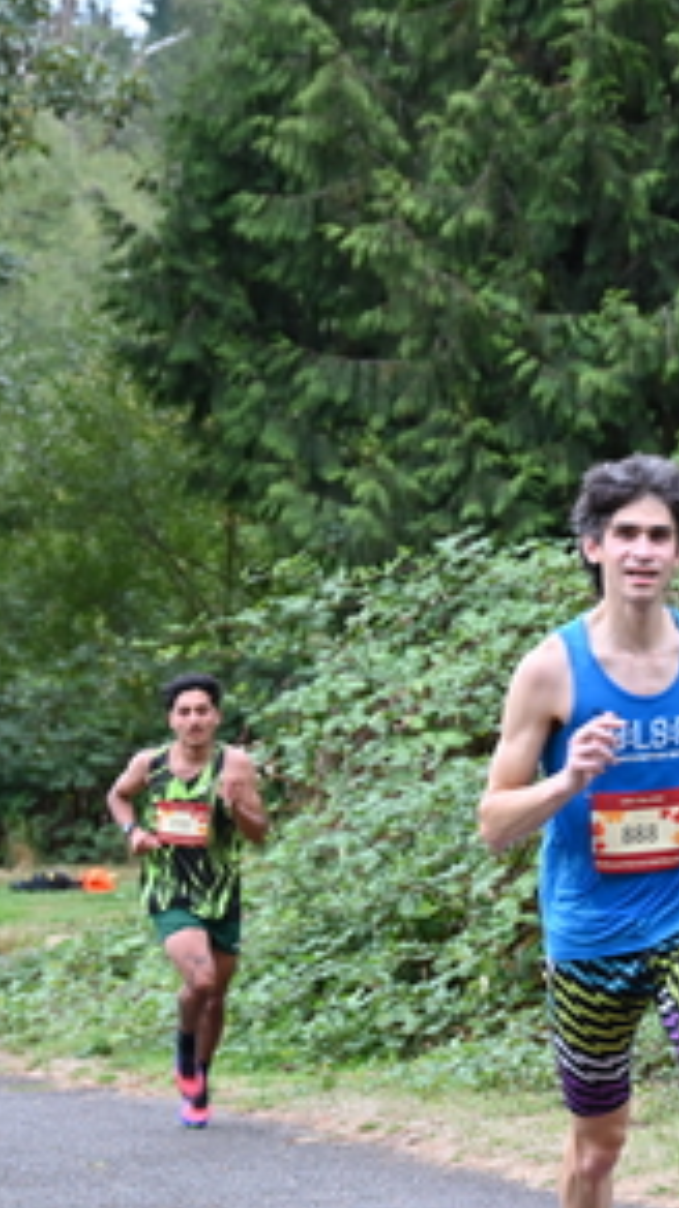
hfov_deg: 5.9
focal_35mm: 205
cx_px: 667
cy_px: 701
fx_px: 6569
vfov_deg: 10.5
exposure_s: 1/125
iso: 1100
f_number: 6.3
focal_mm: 104
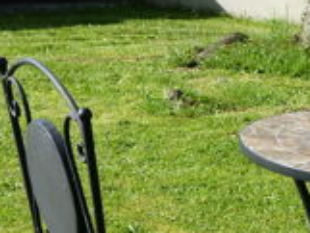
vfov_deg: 11.7
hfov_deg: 15.1
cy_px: 262
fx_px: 1120
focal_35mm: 125
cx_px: 393
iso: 80
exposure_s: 1/250
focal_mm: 7.4
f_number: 4.5
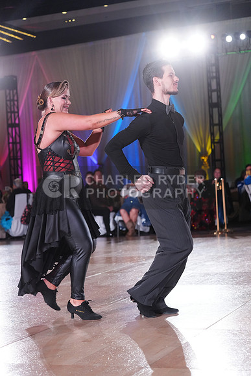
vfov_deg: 28.8
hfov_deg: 19.5
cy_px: 188
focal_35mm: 70
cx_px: 126
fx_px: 732
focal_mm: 70
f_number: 4
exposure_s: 1/400
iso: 2500
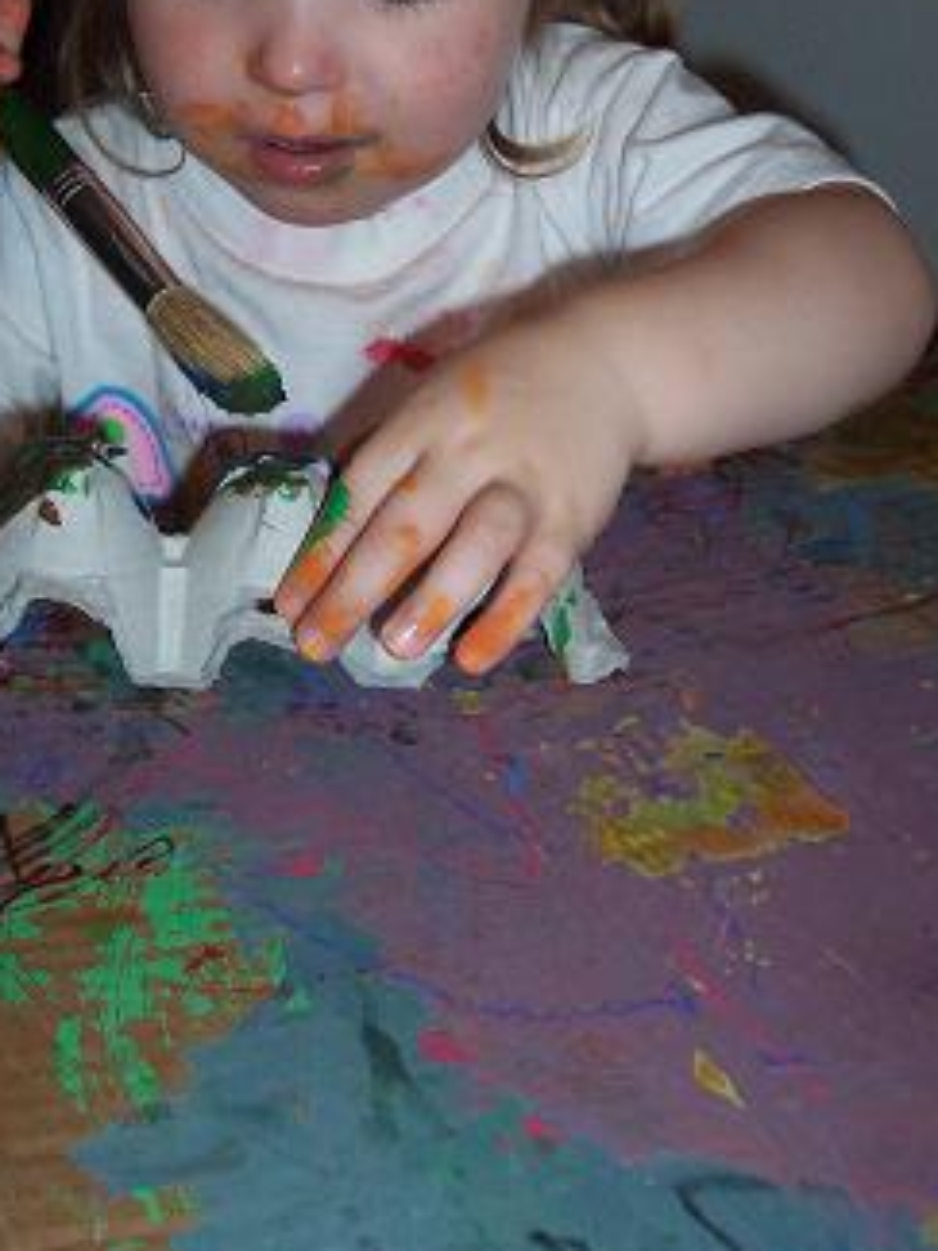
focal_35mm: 58
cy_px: 313
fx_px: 2096
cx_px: 349
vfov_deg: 32.6
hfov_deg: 25.2
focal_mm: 5.6
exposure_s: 1/60
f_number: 2.8
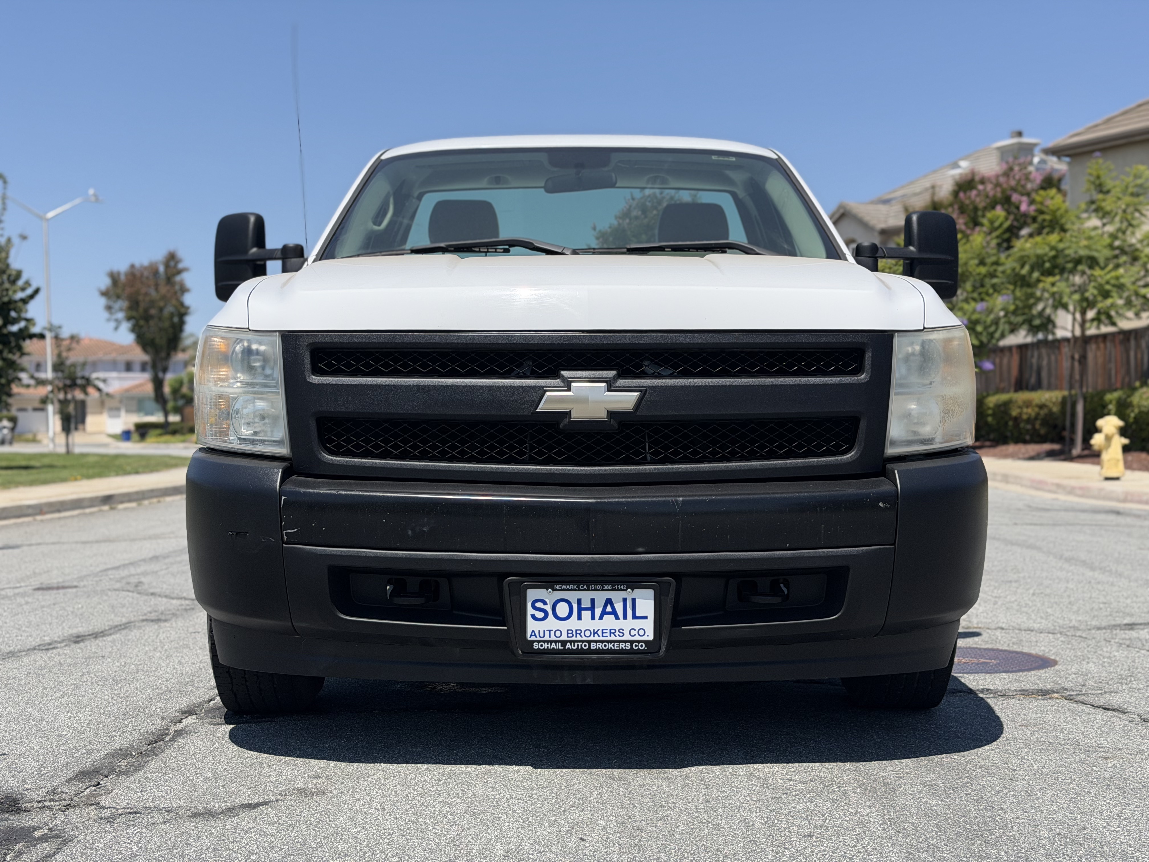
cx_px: 574
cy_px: 431
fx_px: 1593
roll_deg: +0.5
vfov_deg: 30.3
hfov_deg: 39.7
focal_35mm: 48
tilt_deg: -0.5
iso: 80
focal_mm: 6.76
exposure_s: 1/6024
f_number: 1.78
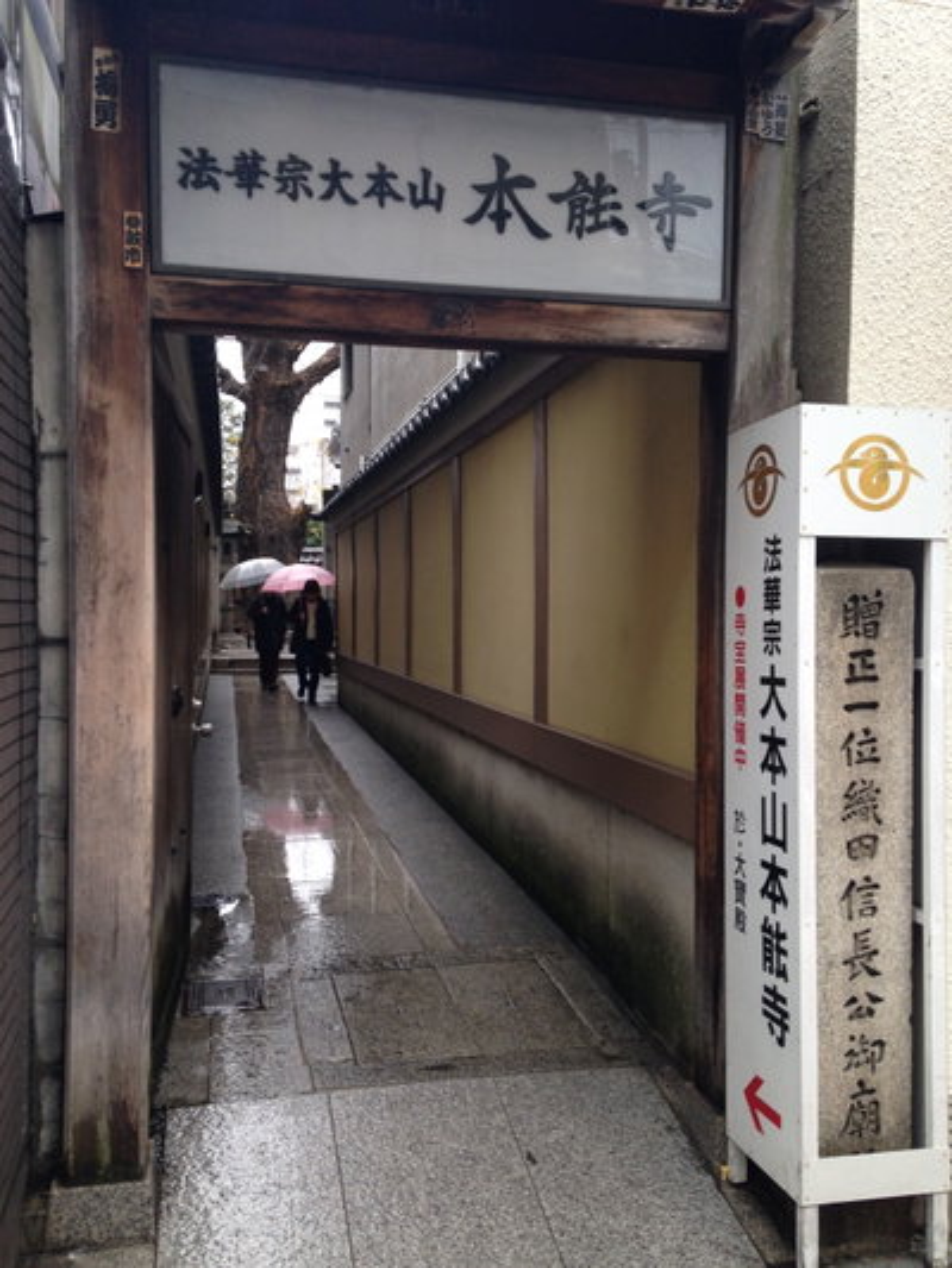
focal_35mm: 33
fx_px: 1210
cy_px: 634
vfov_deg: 55.3
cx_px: 476
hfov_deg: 43.0
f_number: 2.4
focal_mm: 4.12
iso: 100
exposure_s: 1/120
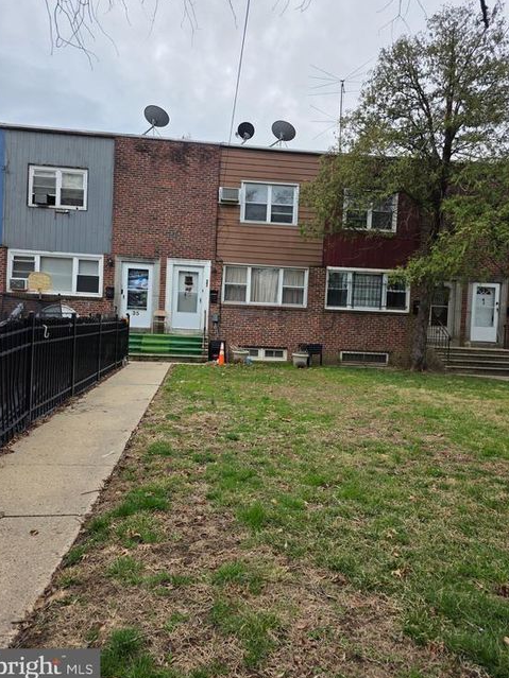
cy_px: 333
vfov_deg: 71.6
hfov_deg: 56.8
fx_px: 471
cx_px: 251
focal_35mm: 24
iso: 80
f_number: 1.7
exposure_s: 1/3972
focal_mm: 6.3
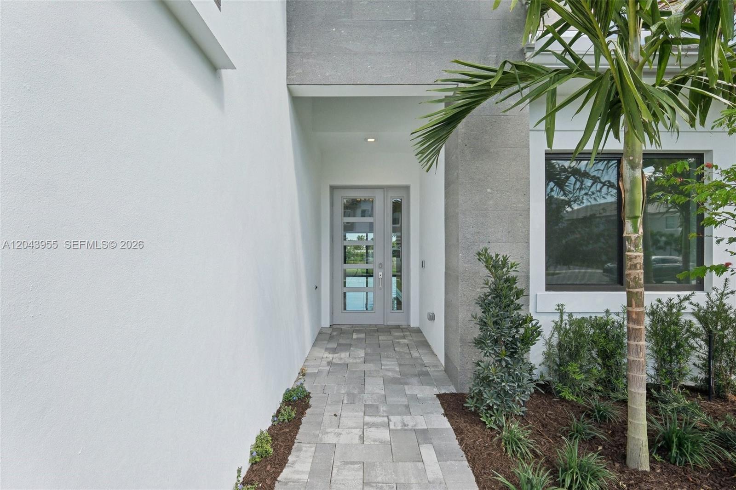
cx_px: 368
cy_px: 245
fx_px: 307
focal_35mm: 15
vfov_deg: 77.3
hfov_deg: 100.4
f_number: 8
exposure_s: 1/600
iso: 400
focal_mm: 10
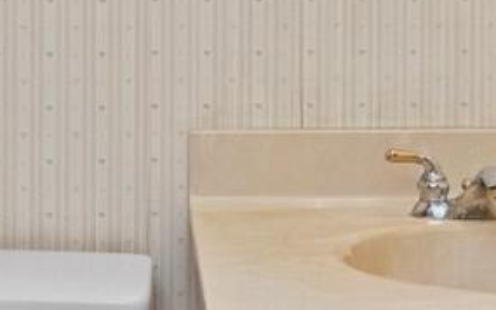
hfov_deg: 27.4
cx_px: 200
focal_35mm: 75
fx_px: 1014
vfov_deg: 16.9
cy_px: -17
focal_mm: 14
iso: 500
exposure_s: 1/25
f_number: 5.6
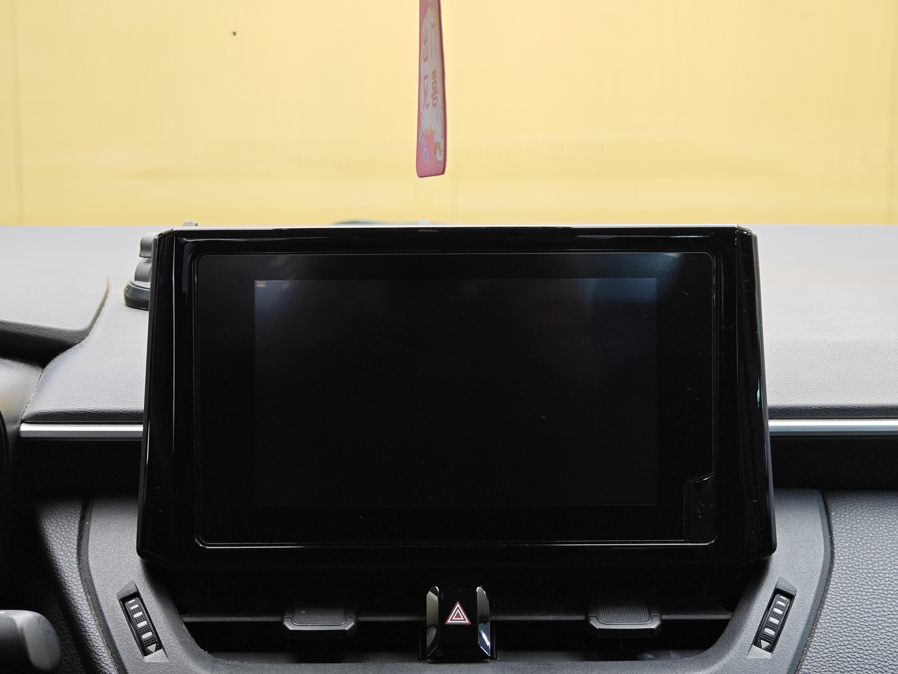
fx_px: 1946
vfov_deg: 19.6
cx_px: 449
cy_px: 337
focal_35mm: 75
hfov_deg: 26.0
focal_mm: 9.87
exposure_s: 1/30
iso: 160
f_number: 1.8
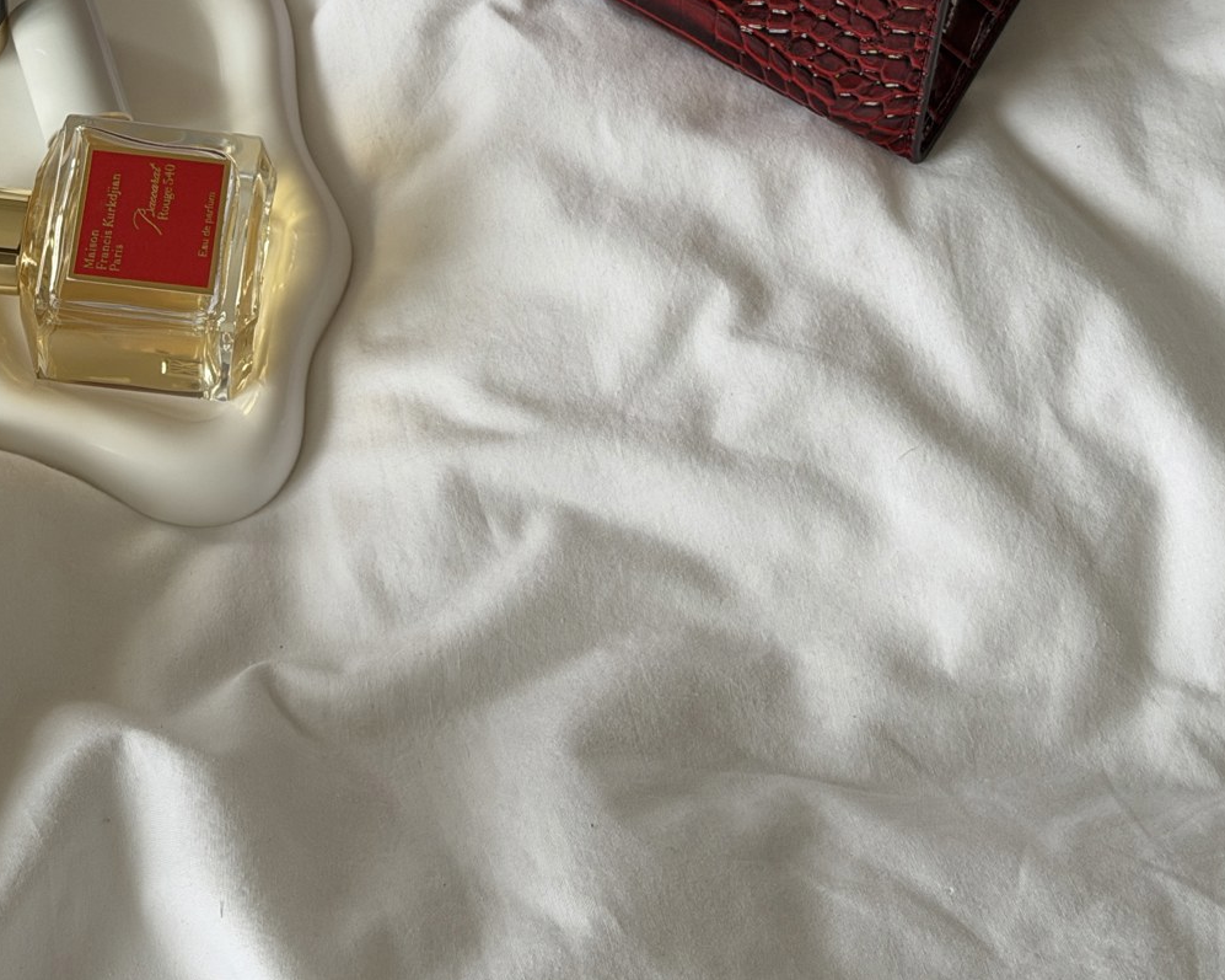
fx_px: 3407
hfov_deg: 20.4
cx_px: 503
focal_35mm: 94
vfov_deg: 15.7
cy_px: -216
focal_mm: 6.76
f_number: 1.78
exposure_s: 1/60
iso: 125
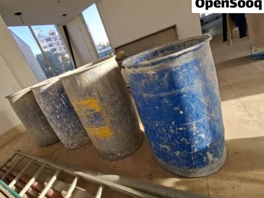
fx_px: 122
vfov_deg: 77.7
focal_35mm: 16
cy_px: 86
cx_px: 115
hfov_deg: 94.0
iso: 40
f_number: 2.2
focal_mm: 1.74
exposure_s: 1/120
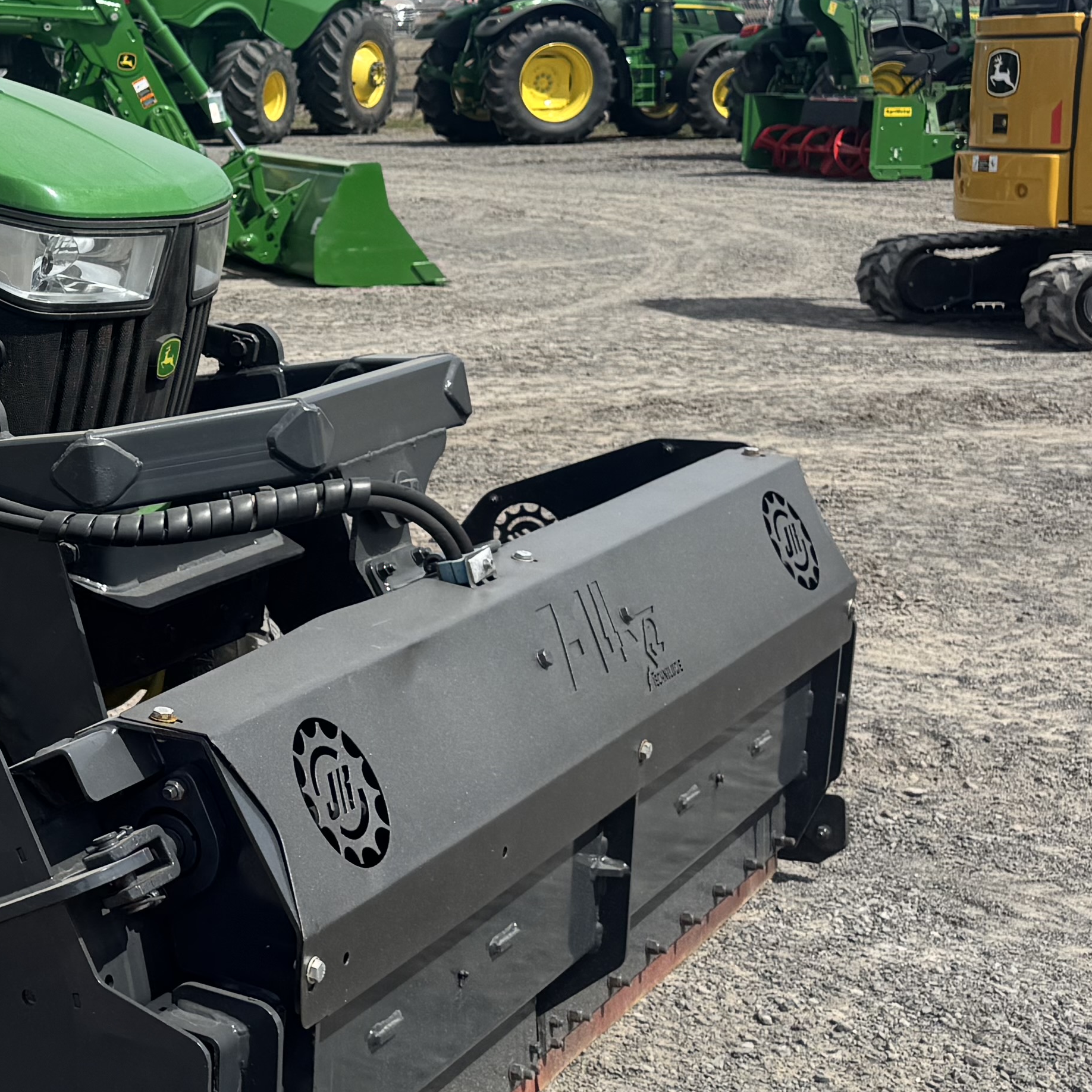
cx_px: -364
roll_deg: +0.6
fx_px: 2356
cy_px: 361
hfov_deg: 22.9
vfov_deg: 26.0
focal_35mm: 66
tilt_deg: -8.1
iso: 80
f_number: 1.78
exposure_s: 1/5348
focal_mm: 6.76
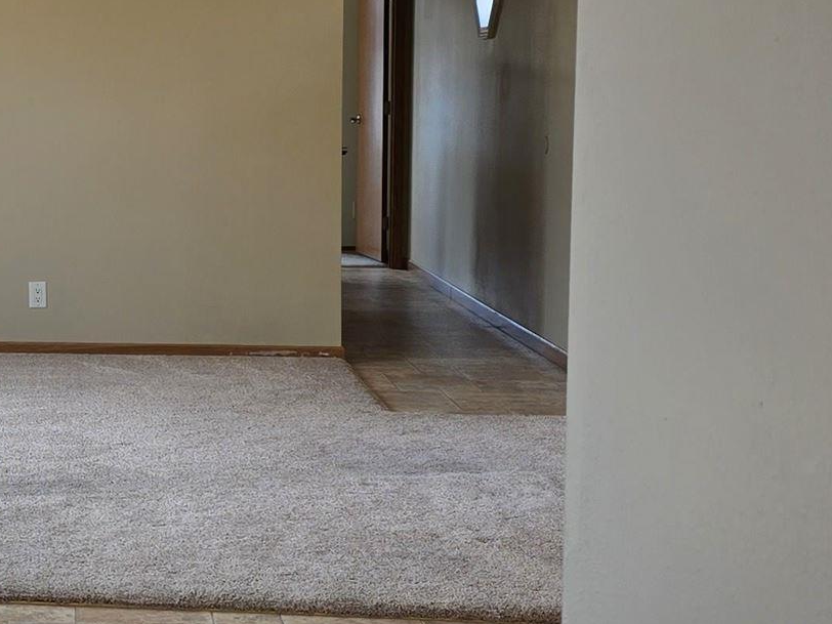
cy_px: 243
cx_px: -325
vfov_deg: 17.0
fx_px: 2091
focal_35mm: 87
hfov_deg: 20.1
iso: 25
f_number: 1.7
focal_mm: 6.3
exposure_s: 1/120
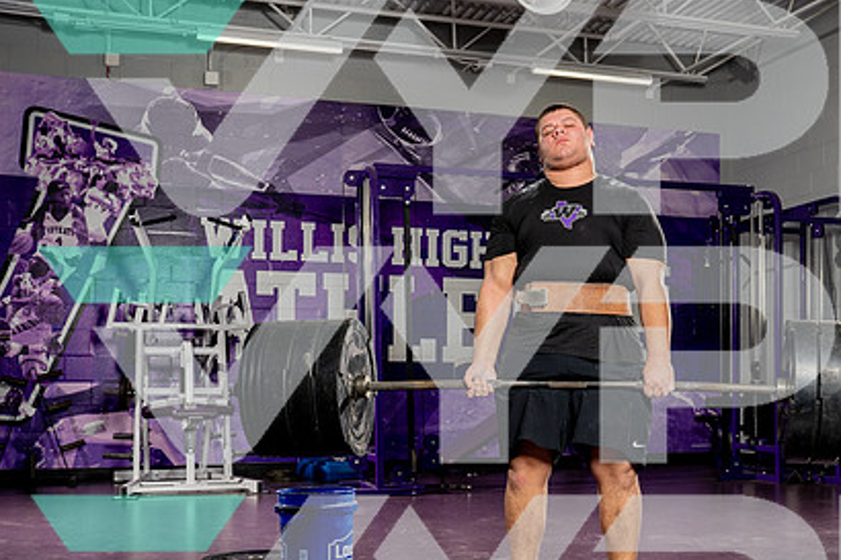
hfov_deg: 39.2
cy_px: 356
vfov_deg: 26.9
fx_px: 1168
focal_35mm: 50
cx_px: 560
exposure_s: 1/250
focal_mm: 35
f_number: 8
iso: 100
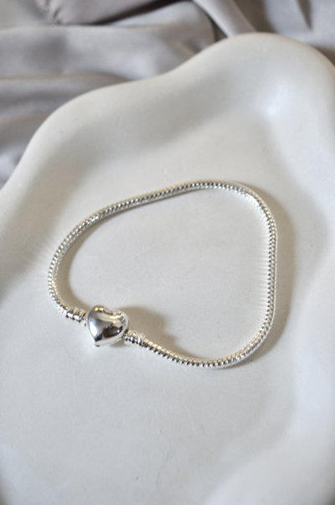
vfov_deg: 31.9
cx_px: 168
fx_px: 881
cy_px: 252
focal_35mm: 63
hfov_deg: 21.5
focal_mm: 42
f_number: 5
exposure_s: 1/40
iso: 800
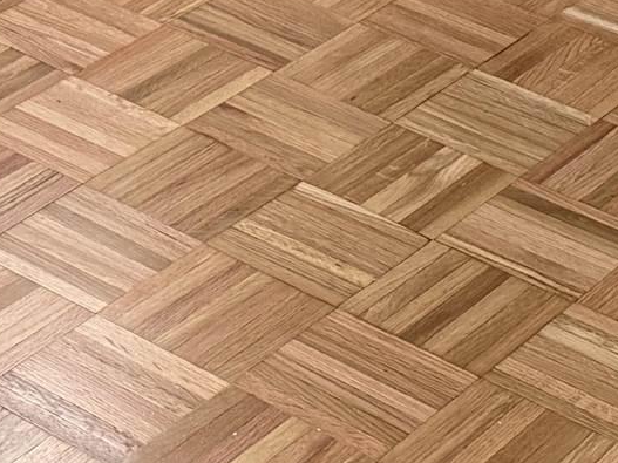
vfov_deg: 9.0
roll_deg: -0.6
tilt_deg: -6.9
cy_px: -821
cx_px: 152
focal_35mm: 140
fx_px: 2499
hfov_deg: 14.0
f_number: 1.78
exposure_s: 1/77
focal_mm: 6.76
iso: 200
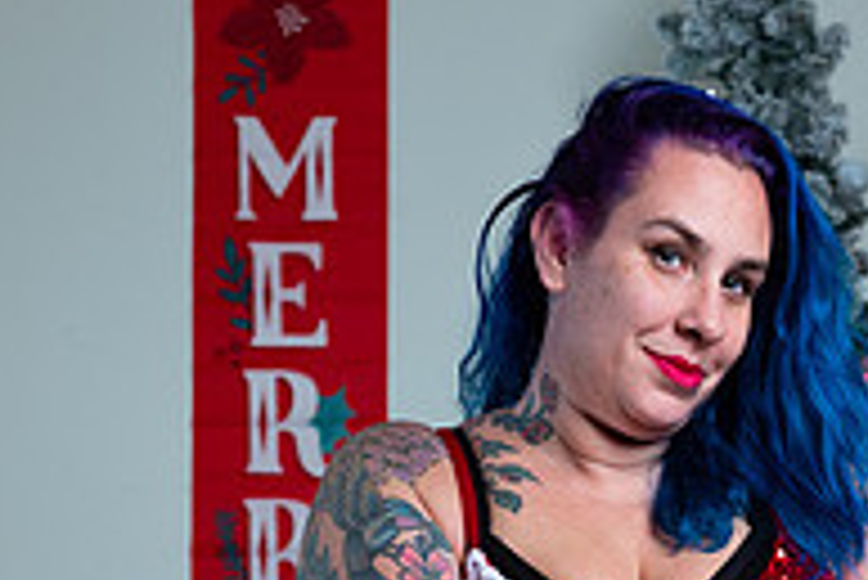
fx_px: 2533
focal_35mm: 105
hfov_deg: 19.2
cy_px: 794
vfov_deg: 12.6
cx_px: 706
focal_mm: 35
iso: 400
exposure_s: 1/640
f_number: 5
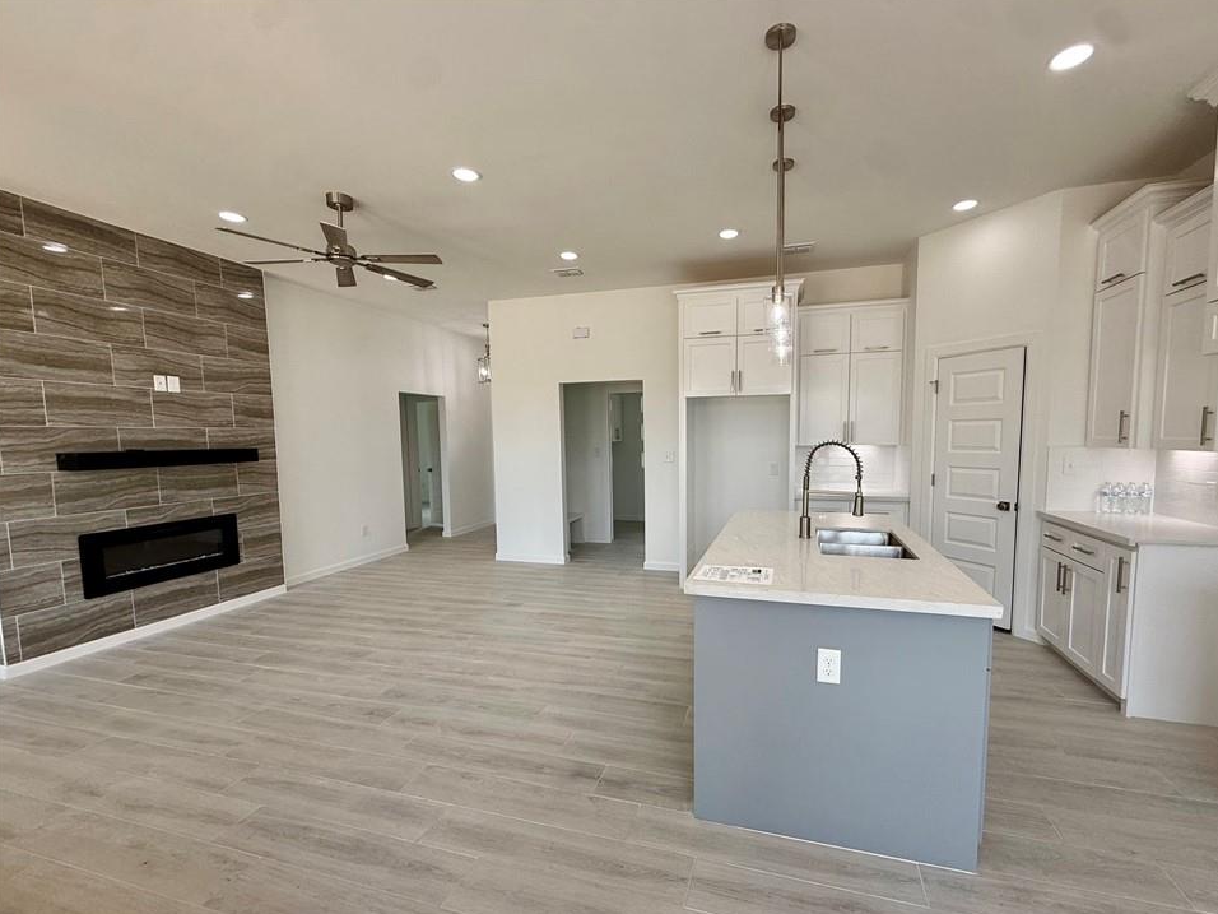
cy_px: 482
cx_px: 646
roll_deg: +0.8
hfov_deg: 98.1
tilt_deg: -5.0
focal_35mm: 15
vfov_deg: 81.7
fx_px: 528
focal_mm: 2.22
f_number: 2.2
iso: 64
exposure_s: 1/232
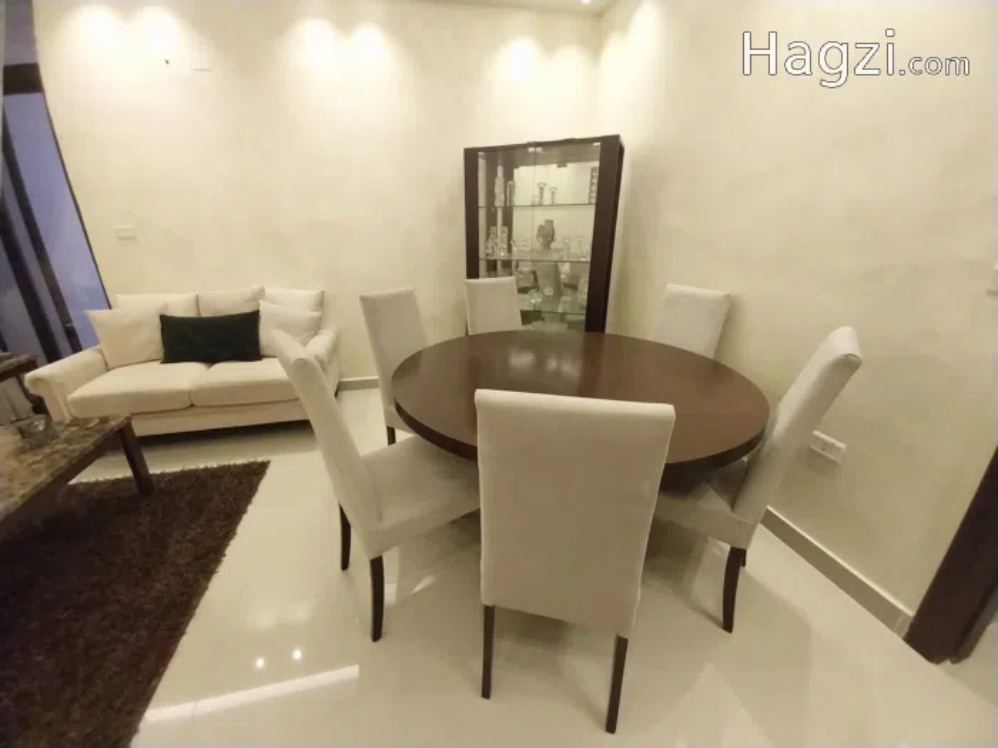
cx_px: 499
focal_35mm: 13
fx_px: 375
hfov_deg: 106.2
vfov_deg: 89.9
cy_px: 374
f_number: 2.2
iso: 160
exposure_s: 1/33
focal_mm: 1.3
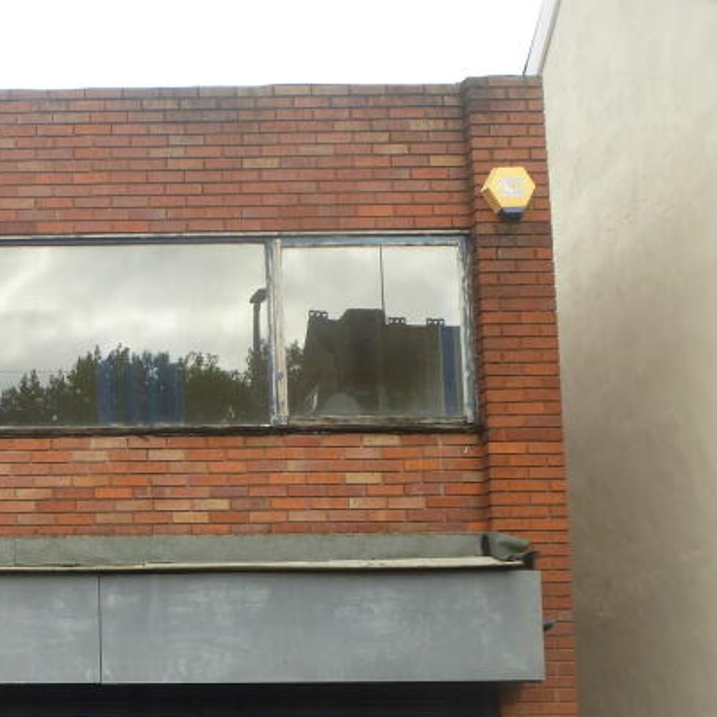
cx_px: -168
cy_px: 610
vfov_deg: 21.0
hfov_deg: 19.9
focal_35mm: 81
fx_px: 1898
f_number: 4
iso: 100
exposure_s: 1/200
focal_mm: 6.4
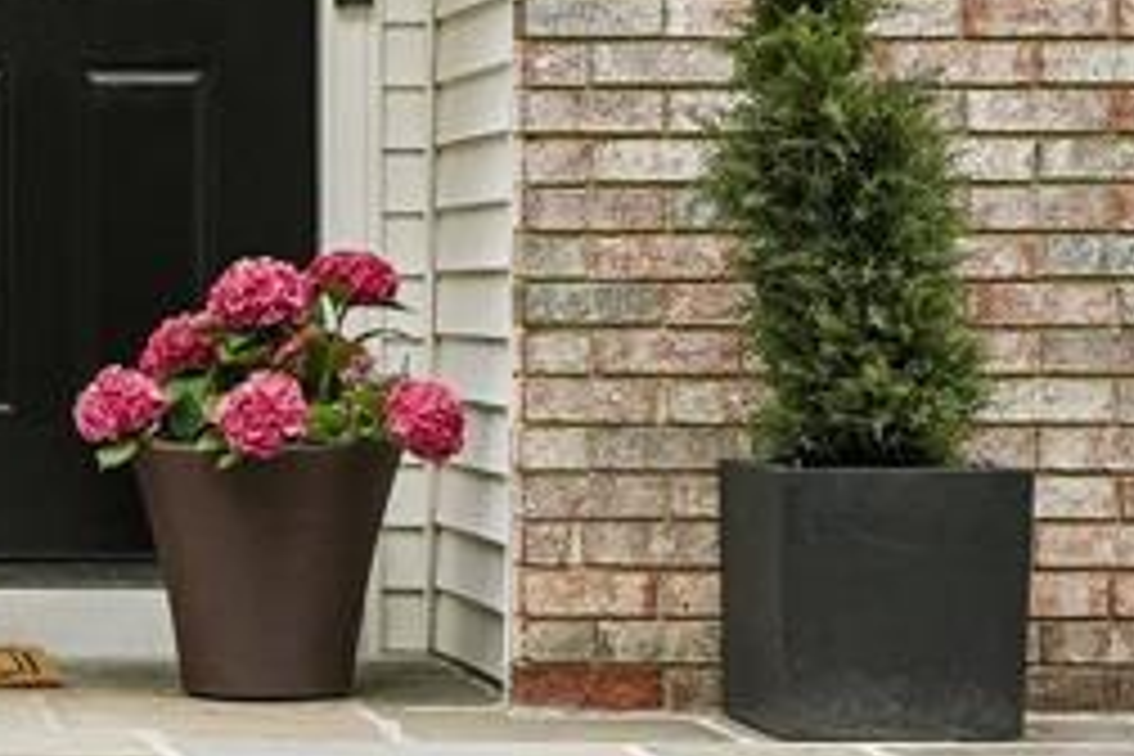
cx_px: -279
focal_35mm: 146
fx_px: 4599
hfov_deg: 13.6
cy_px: 279
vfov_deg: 9.4
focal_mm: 24
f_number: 10
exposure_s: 1/8
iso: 80
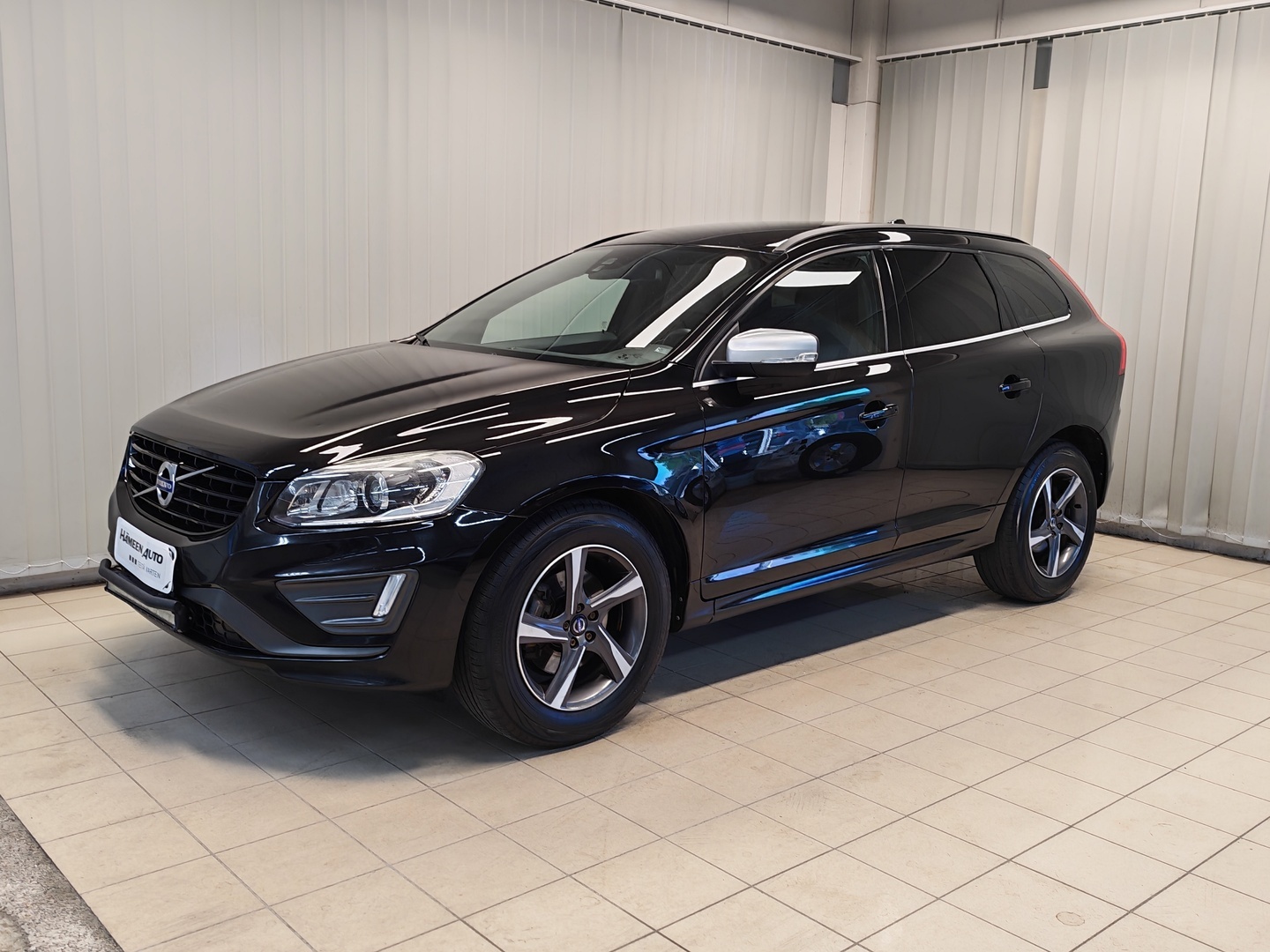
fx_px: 1174
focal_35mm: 32
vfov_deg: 44.2
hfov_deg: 56.8
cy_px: 476
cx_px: 635
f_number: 1.6
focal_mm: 5.4
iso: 80
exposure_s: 1/50
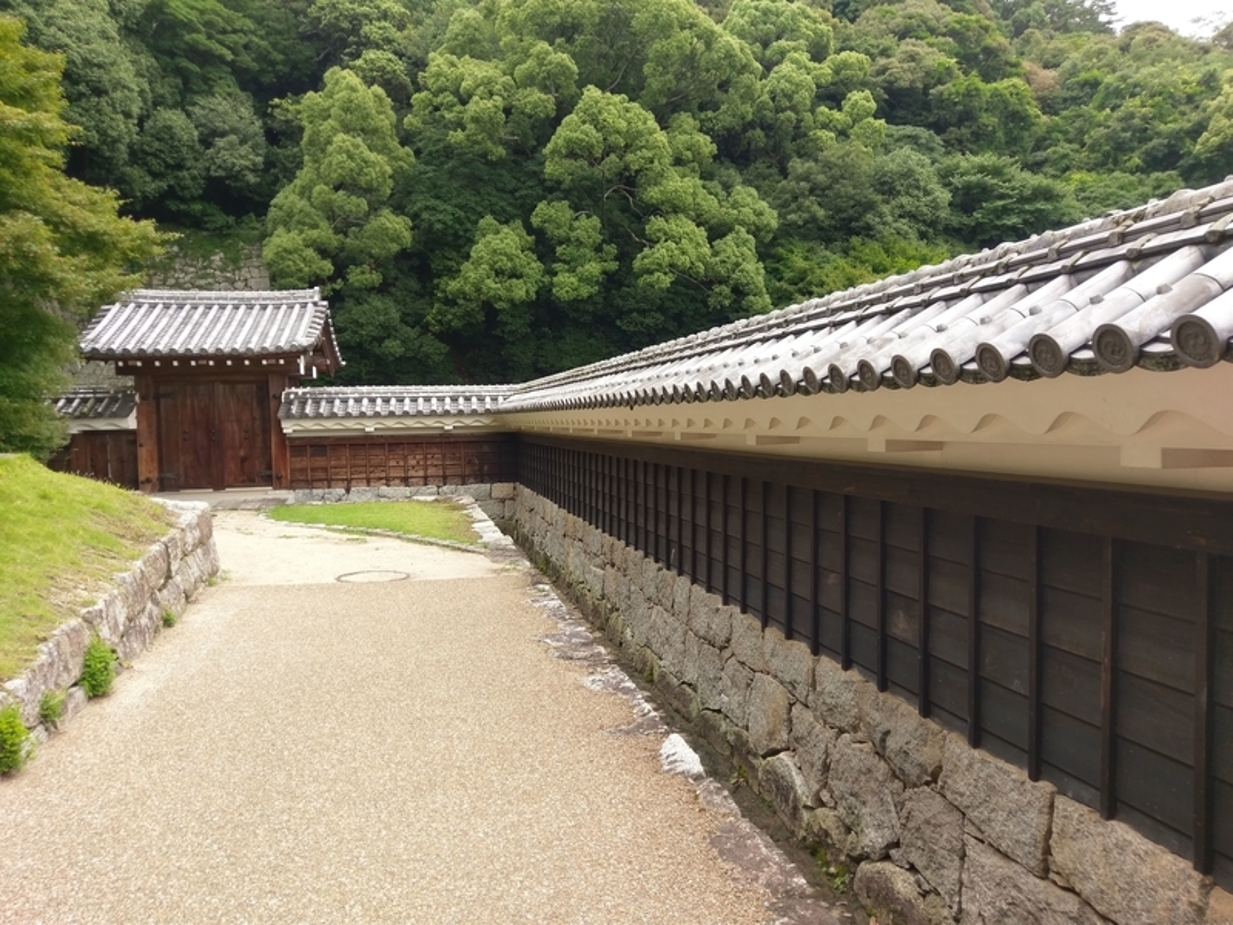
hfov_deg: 67.3
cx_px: 616
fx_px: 926
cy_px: 462
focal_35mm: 26
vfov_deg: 53.1
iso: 100
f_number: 1.8
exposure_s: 1/405
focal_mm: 4.58
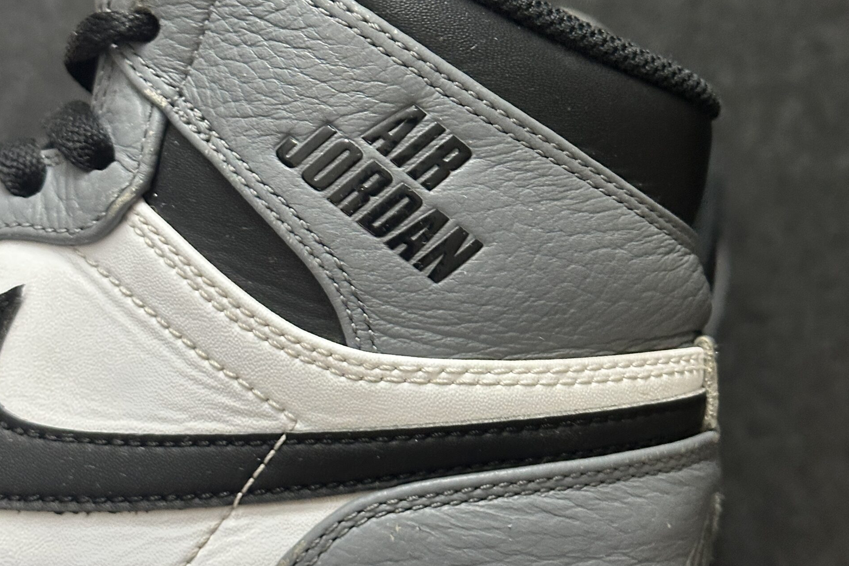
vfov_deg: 20.3
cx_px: 425
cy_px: 228
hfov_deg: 30.1
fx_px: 1580
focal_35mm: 67
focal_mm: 6.86
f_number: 1.78
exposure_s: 1/40
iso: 500
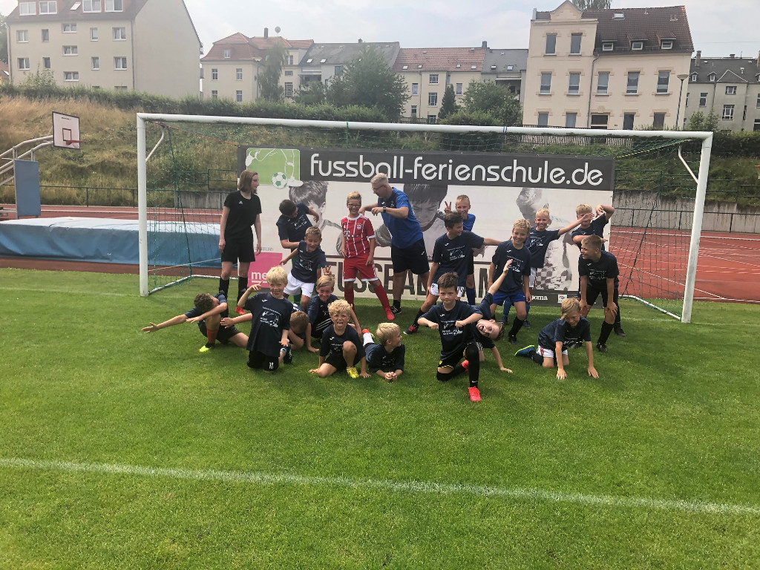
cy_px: 285
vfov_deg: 49.7
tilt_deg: -5.5
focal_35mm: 28
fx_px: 615
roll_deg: -1.5
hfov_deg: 63.4
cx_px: 380
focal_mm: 4
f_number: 1.8
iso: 20
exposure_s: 1/1263
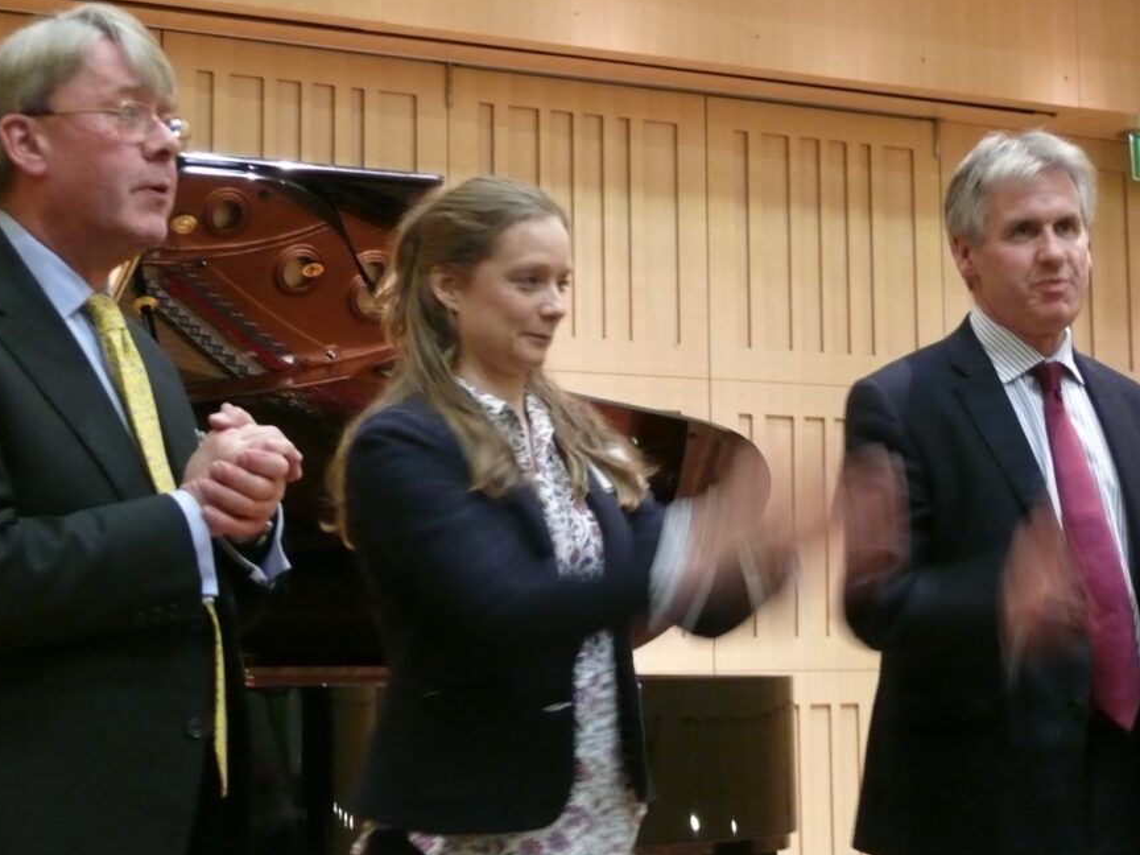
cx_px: 508
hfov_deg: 25.3
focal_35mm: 77
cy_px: 351
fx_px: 2536
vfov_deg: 19.1
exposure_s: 1/15
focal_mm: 13.7
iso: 400
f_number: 3.2
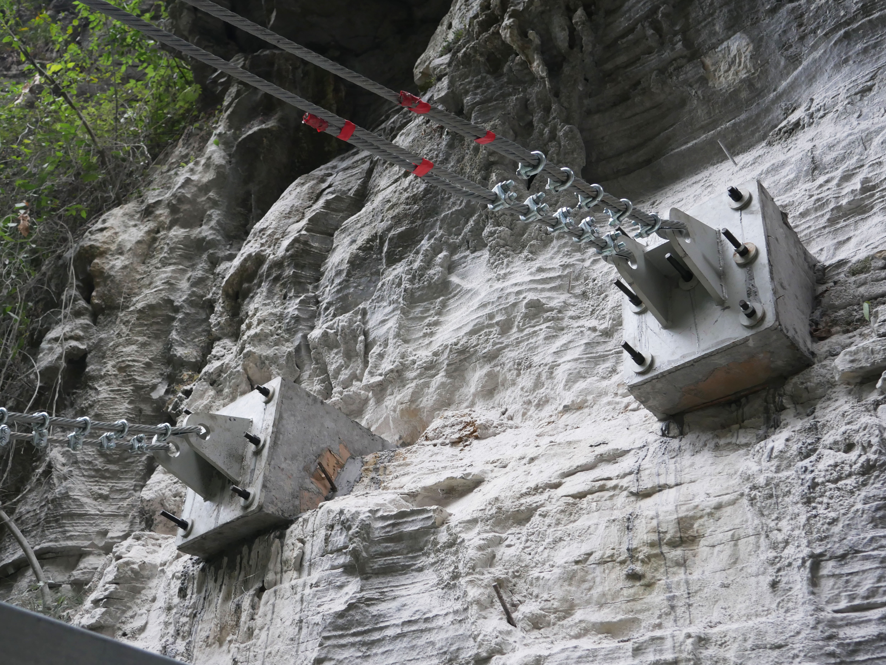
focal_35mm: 42
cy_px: 332
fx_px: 1075
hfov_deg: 44.8
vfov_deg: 34.4
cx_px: 443
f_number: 4.6
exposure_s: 1/60
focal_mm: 21
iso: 640
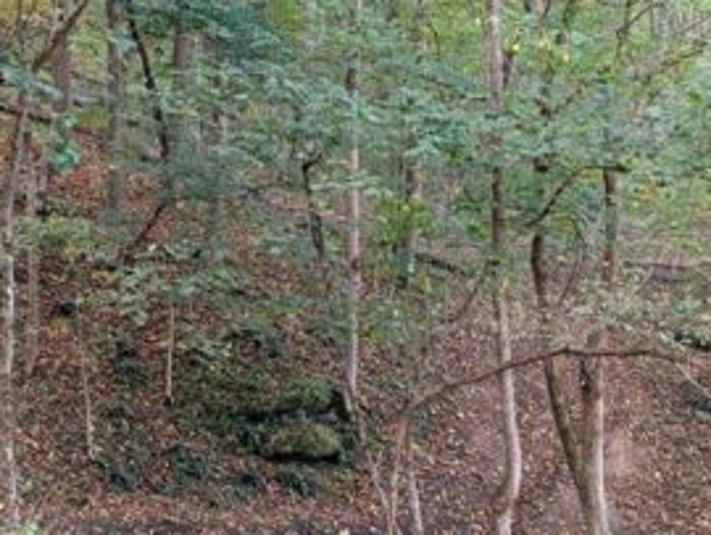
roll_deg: +5.7
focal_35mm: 77
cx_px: -213
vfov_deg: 19.0
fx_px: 1583
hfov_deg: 22.6
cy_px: 95
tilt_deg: +0.4
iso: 125
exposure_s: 1/71
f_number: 1.6
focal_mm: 5.96
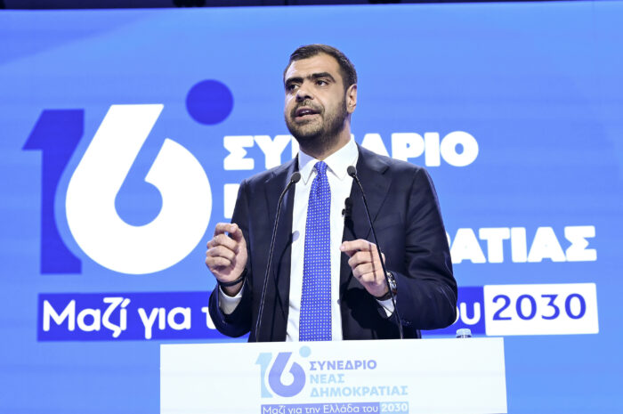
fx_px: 1556
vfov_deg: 15.2
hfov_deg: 22.6
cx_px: 312
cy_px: 207
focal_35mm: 90
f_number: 4.5
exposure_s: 1/200
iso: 2800
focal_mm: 60
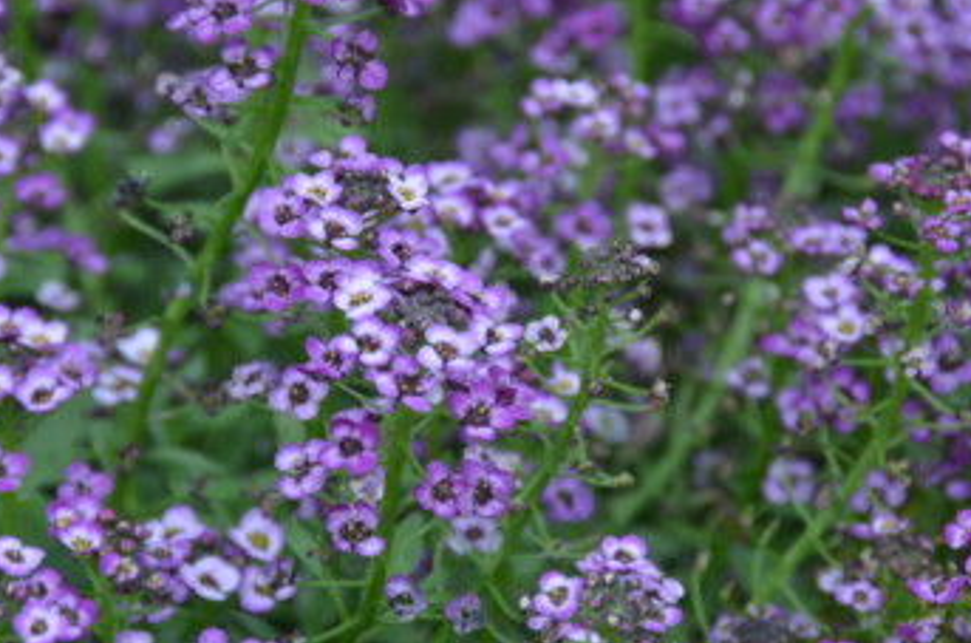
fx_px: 10656
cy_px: 391
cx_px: 486
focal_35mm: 396
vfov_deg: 3.5
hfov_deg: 5.2
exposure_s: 1/125
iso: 200
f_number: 8
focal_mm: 200
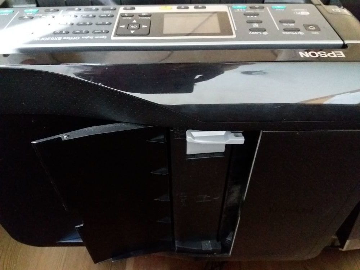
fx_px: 291
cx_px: 180
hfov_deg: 63.4
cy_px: 135
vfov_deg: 49.7
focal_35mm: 28
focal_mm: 3.7
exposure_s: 1/17
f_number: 1.9
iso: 1250
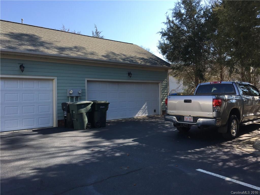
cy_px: 98
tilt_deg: -2.2
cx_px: 130
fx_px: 218
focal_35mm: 29
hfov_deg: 61.7
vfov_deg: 48.2
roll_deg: +0.4
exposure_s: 1/680
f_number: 2.2
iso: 25
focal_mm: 4.15
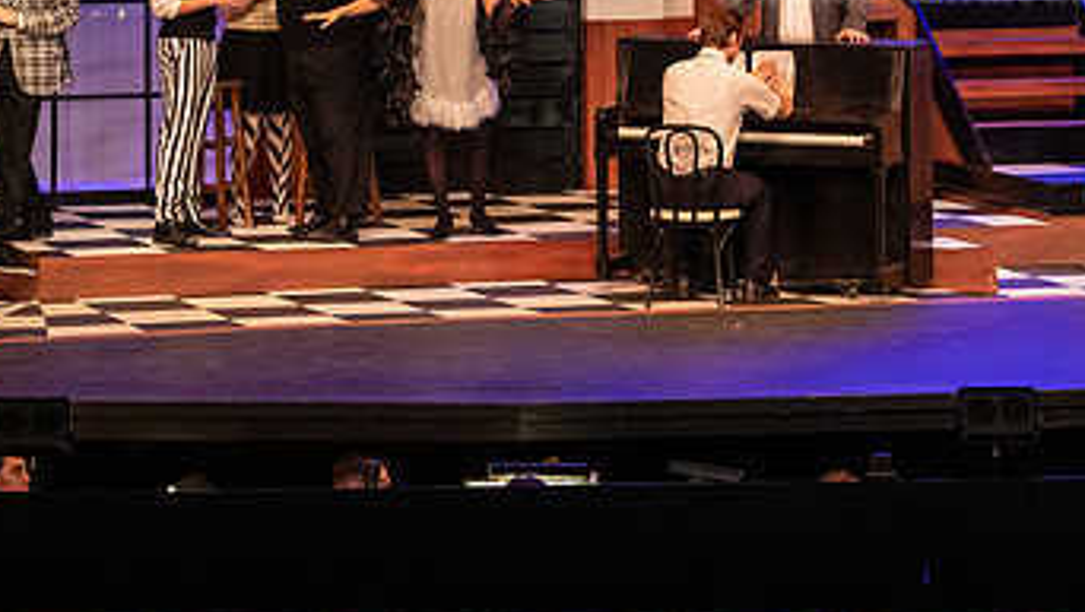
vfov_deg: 7.0
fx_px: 5010
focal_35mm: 174
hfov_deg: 12.4
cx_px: 568
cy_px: 55
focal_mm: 98
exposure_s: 1/200
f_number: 3.5
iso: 3200
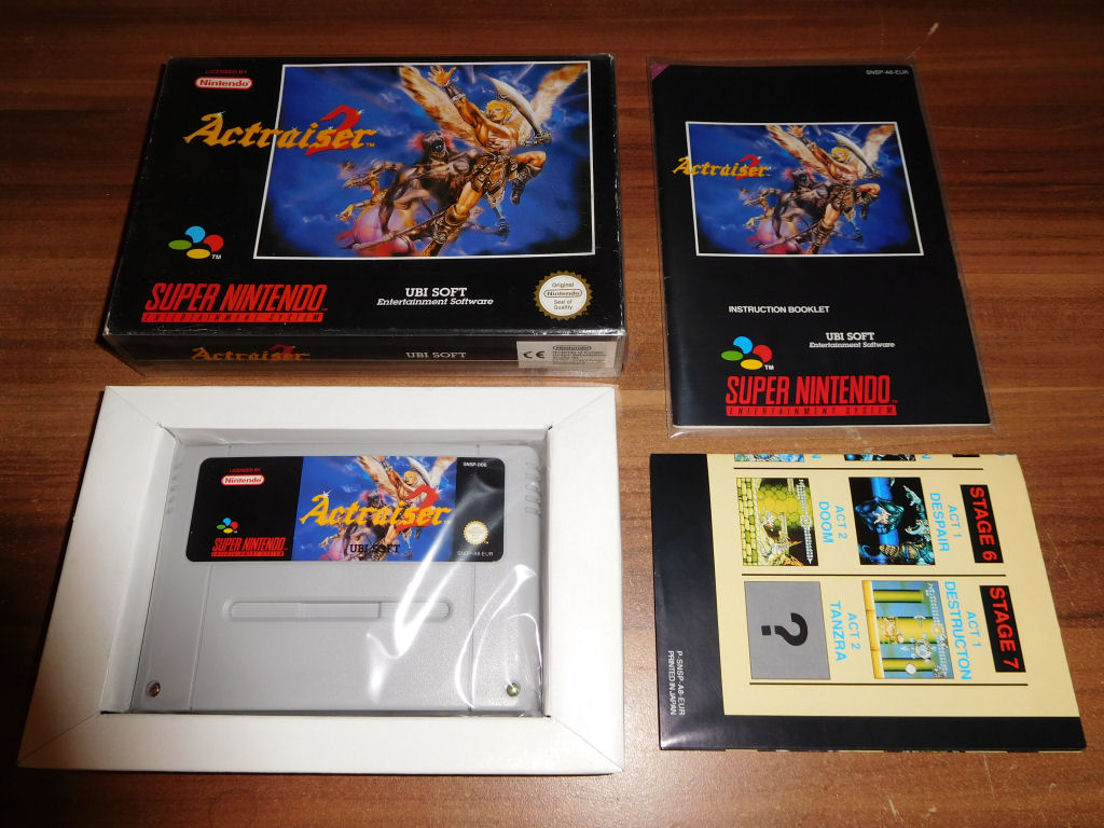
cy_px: 414
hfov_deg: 69.4
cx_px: 552
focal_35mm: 25
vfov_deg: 54.9
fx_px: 797
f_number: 3.4
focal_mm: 4.5
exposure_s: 1/30
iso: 125
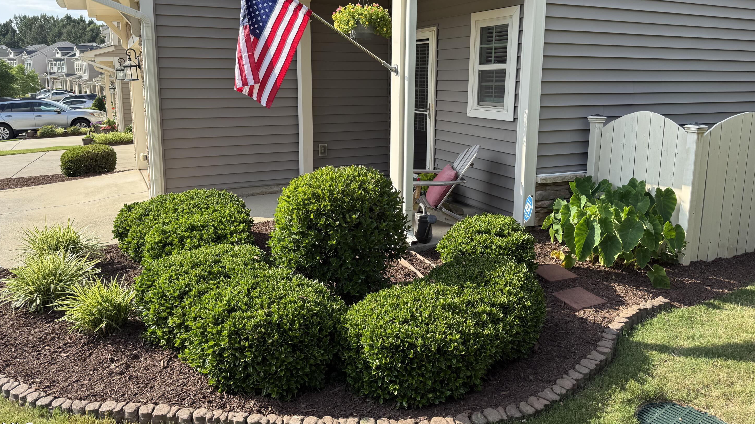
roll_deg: +0.7
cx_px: 378
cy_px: 164
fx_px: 541
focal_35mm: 27
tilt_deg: -8.4
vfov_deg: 42.6
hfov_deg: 69.9
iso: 80
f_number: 1.78
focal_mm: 6.76
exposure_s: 1/1585
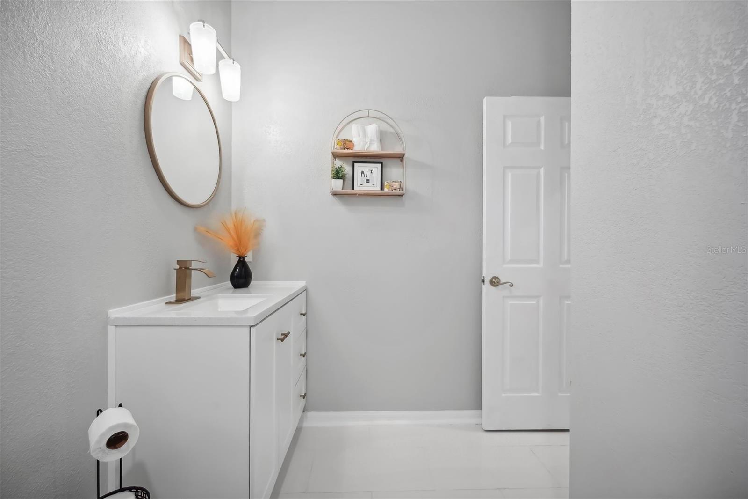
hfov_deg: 104.3
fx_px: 291
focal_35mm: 14
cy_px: 250
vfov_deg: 81.2
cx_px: 374
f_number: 8
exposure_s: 1/15
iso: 400
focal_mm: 14
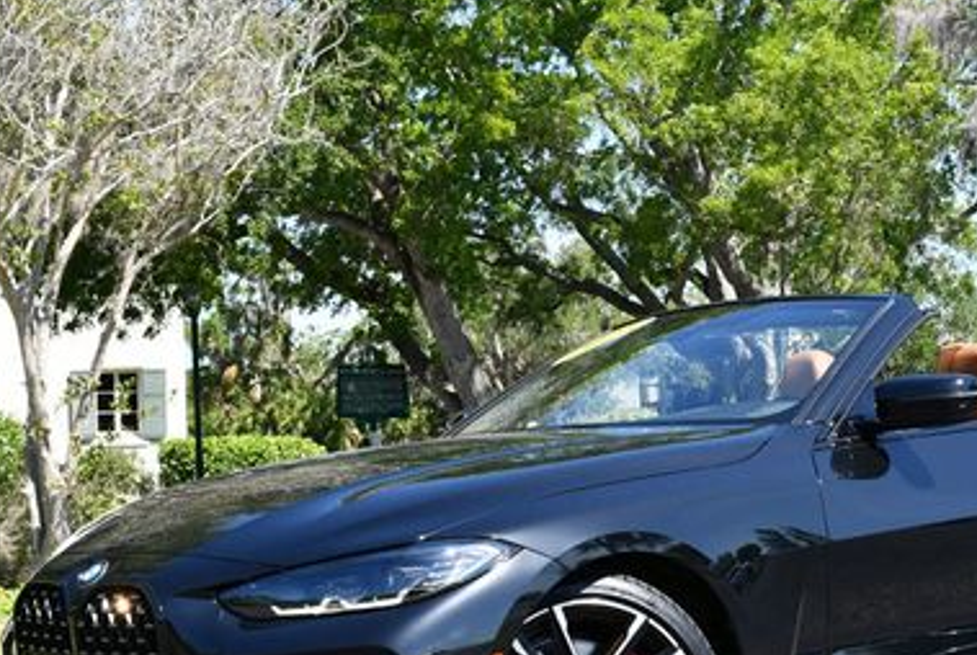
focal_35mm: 81
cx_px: 668
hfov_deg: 24.9
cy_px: 392
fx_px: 2202
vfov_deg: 16.9
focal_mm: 24
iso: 200
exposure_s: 1/250
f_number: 8
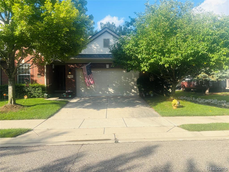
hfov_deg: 67.3
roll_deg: +1.0
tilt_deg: +0.2
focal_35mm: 26
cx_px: 114
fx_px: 172
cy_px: 86
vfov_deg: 53.1
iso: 50
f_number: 1.6
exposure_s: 1/1567
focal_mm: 5.96
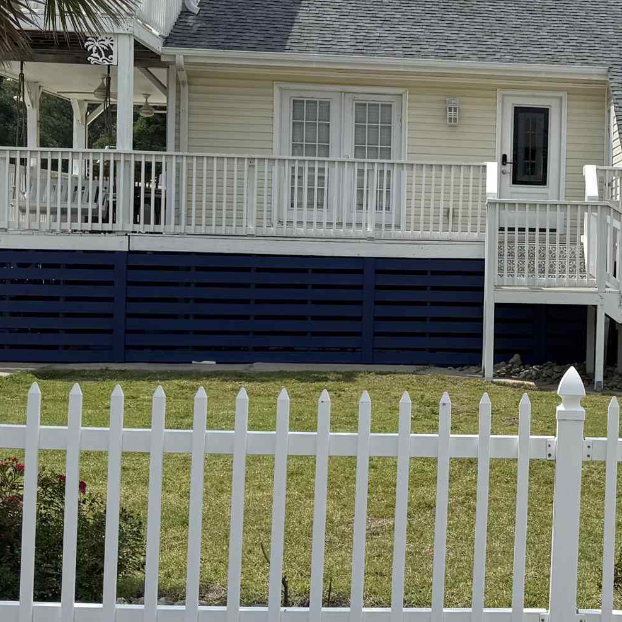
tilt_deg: +0.8
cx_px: 648
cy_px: 254
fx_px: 1342
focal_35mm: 66
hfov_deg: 24.7
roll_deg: -2.2
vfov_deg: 26.1
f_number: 1.78
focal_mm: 6.76
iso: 80
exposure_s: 1/6173
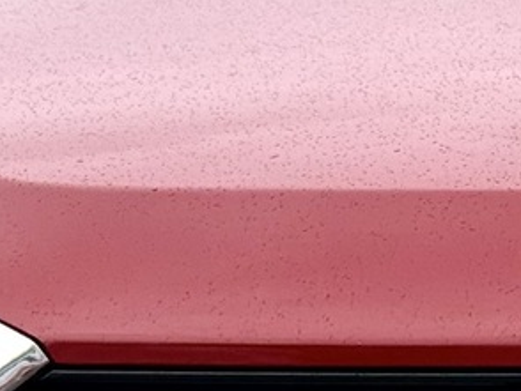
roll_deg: +2.9
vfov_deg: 5.7
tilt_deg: -8.5
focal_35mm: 261
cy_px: 396
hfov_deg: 7.5
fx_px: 3931
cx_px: 665
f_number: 1.78
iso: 64
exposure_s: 1/1715
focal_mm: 6.76
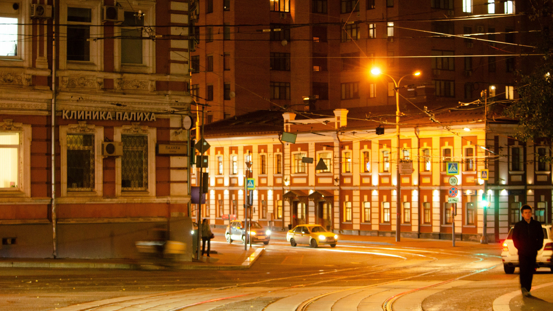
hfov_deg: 23.9
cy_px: 180
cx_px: 278
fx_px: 1305
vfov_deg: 13.6
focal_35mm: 89
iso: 640
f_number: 4.5
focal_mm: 55
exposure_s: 1/8
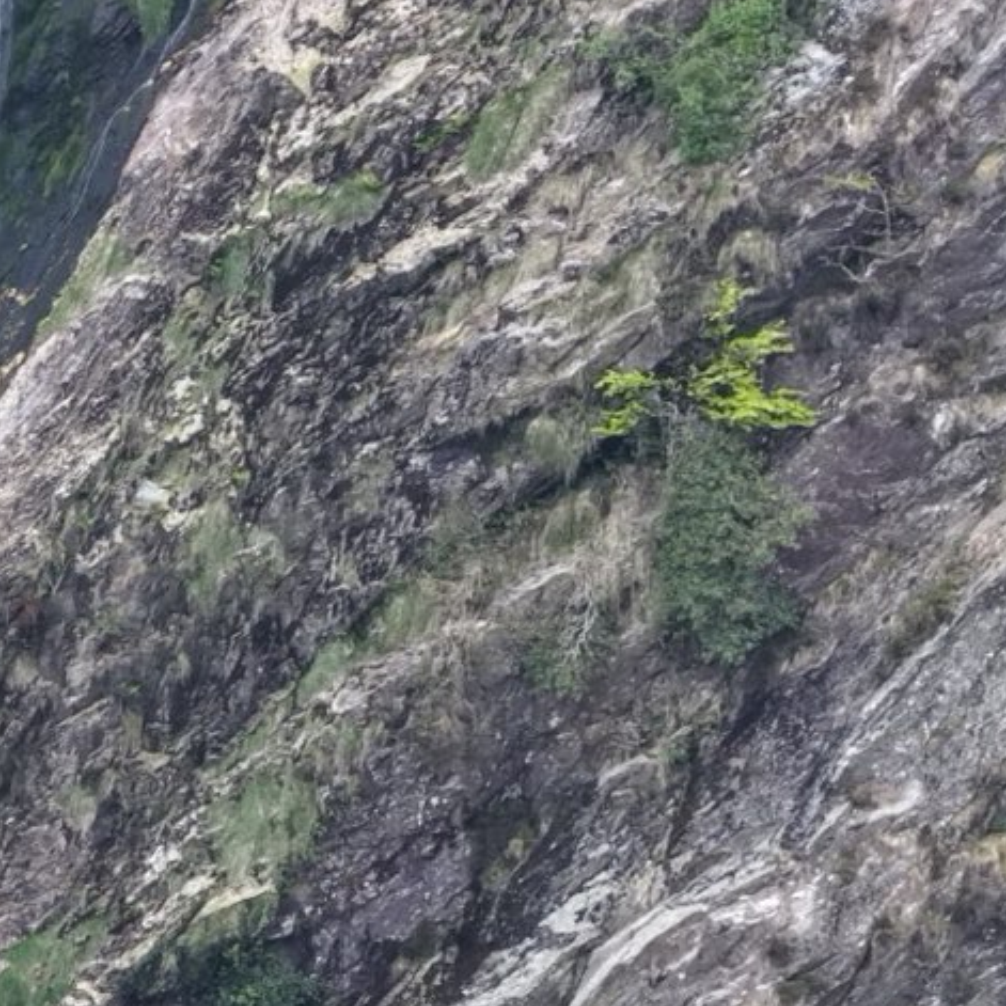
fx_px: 19892
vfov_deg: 2.9
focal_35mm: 605
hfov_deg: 2.9
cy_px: 476
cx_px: -348
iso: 125
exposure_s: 1/15
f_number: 2.8
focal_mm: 40
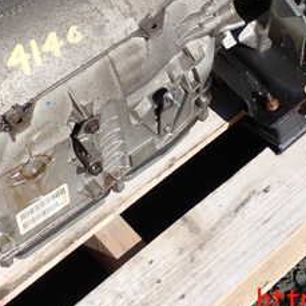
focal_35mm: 88
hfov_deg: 19.7
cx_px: 158
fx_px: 880
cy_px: 17
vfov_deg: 19.3
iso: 100
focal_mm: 6.83
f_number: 3.5
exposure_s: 1/640
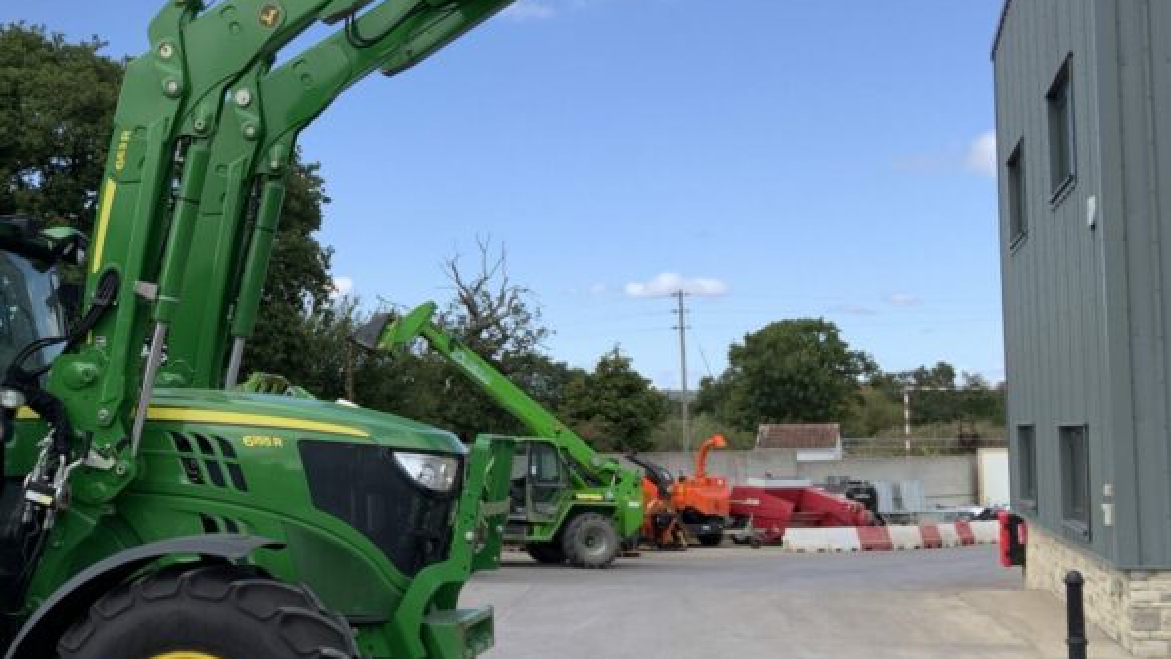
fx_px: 1708
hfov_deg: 36.7
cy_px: 336
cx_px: 255
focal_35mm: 55
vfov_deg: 21.8
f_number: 1.8
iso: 16
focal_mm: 3
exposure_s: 1/719
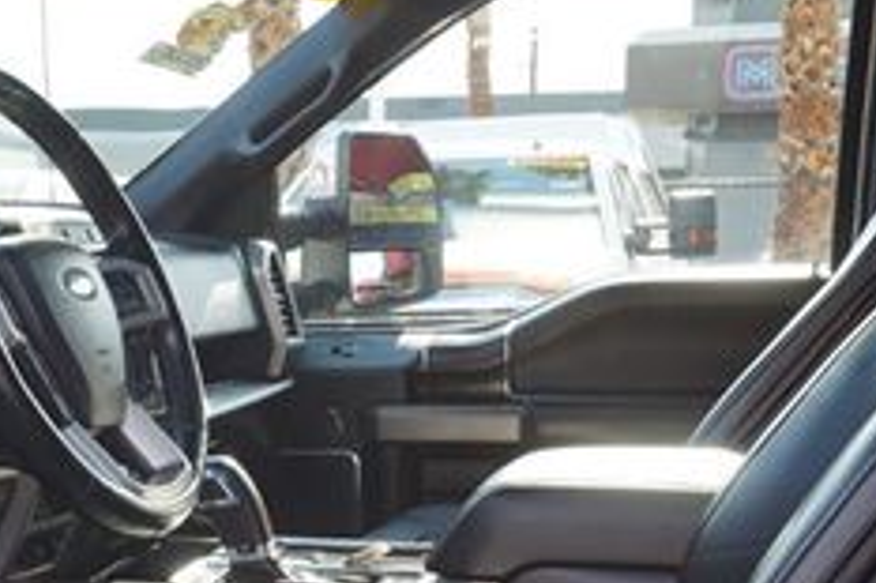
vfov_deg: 20.2
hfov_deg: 30.2
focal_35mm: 66
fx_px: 1605
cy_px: 519
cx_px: 267
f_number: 5.6
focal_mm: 16
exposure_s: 1/80
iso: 100
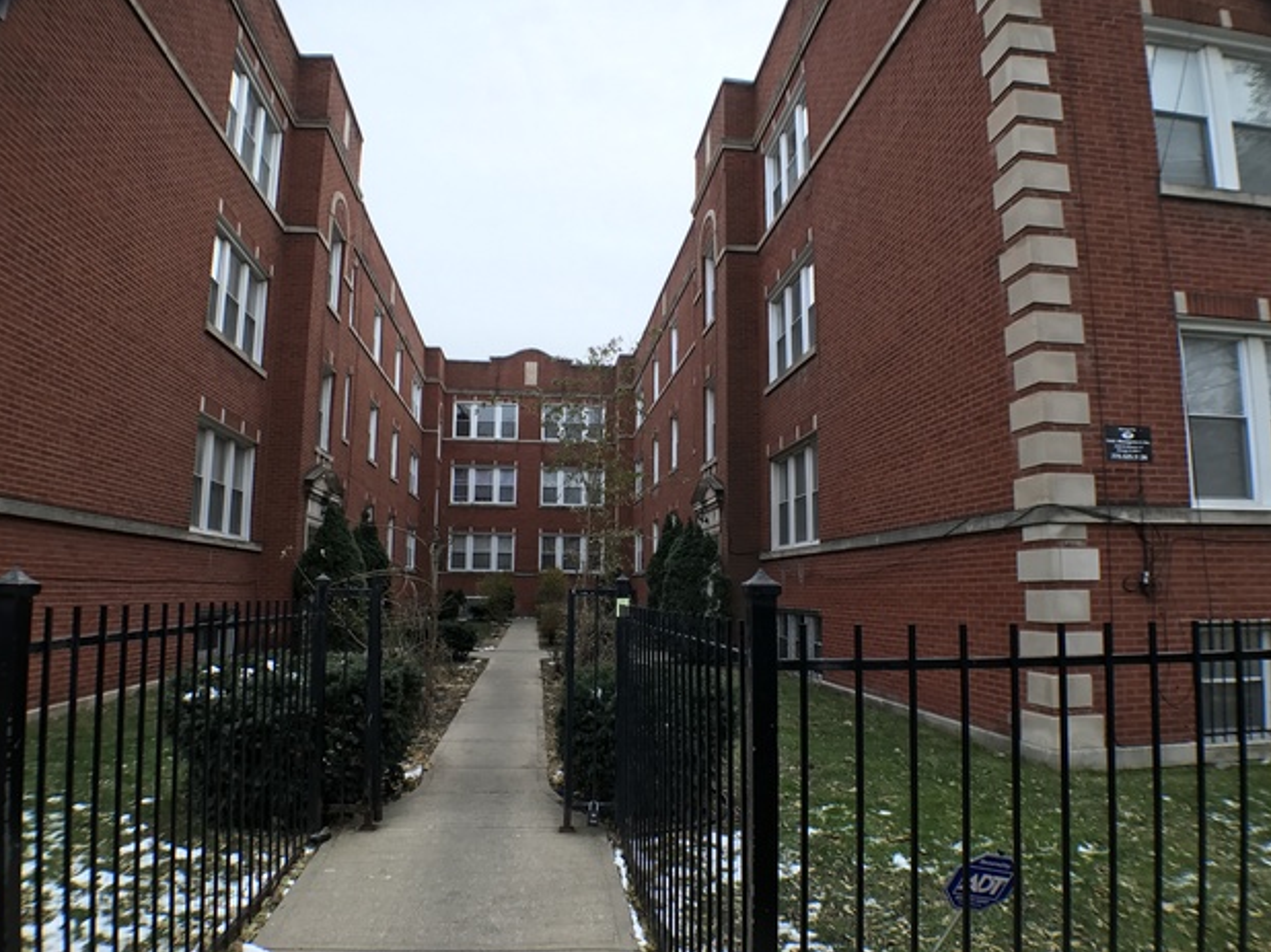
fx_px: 1064
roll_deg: -1.6
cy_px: 473
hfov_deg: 61.7
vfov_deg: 48.2
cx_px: 621
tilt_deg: +7.0
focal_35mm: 29
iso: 20
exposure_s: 1/237
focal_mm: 3.99
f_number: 1.8
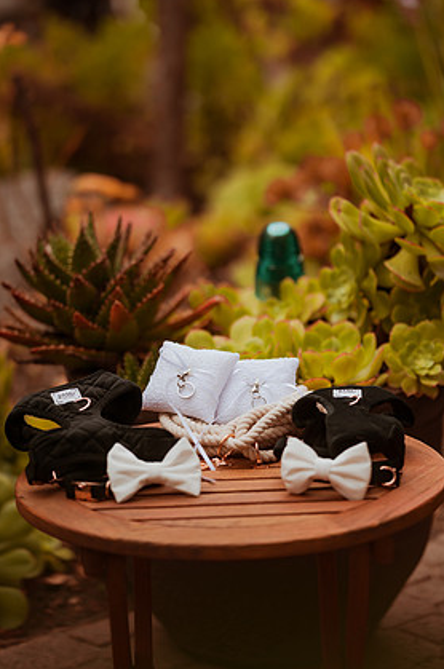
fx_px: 2691
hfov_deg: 9.4
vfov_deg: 14.2
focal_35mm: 145
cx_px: 237
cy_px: 327
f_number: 1.8
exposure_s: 1/5000
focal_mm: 135
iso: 250
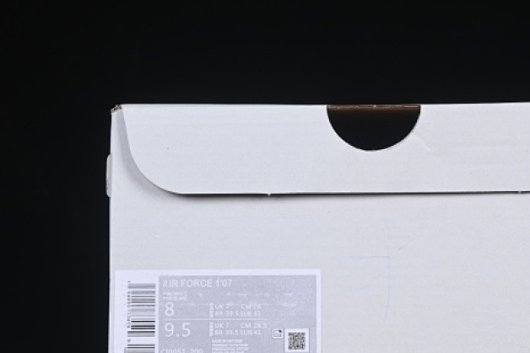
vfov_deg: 10.6
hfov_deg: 15.8
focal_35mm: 129
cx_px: 371
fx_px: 1899
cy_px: 190
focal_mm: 50
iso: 160
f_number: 8
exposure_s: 1/80
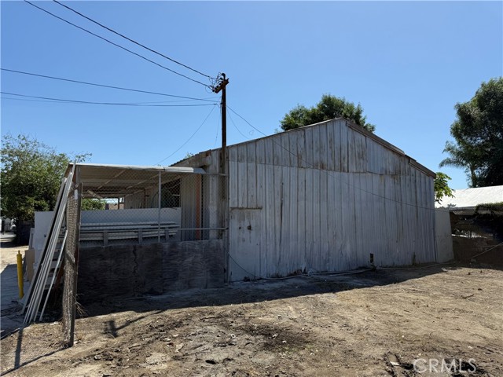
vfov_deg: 56.8
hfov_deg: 71.6
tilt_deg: +9.0
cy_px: 188
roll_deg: +1.2
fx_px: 349
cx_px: 252
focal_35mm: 24
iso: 80
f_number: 1.78
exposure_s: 1/6173
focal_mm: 6.76
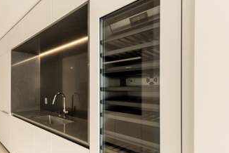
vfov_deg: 56.9
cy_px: 89
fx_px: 140
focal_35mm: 22
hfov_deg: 75.0
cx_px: 69
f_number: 9
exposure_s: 1/5
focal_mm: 10
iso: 400
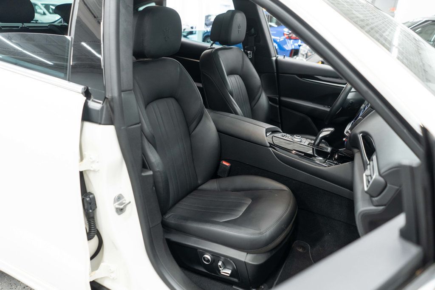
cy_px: 145
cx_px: 218
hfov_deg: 65.5
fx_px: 338
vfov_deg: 46.4
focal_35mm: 28
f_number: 3.2
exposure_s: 1/50
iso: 1000
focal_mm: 28
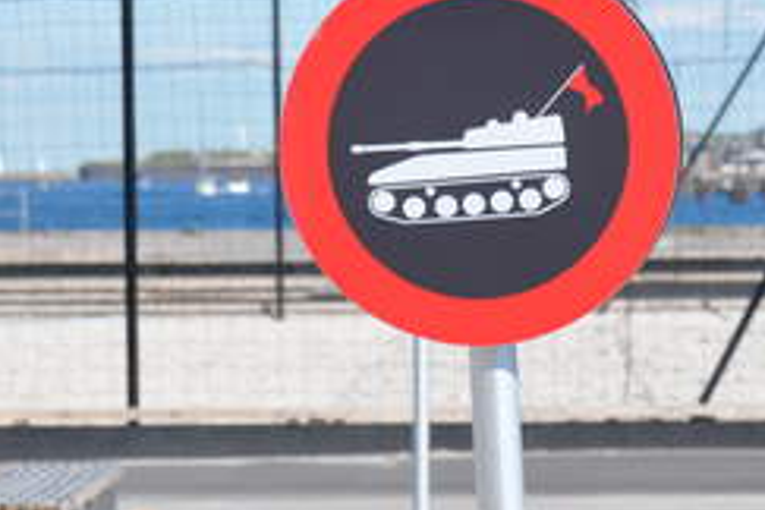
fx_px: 8804
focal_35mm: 414
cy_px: 231
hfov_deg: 5.0
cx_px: 271
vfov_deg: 3.3
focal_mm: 105
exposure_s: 1/320
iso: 200
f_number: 9
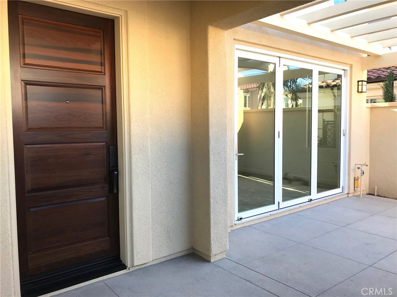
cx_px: 198
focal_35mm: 28
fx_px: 321
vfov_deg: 49.7
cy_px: 148
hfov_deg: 63.4
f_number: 1.8
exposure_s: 1/196
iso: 20
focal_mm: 3.99
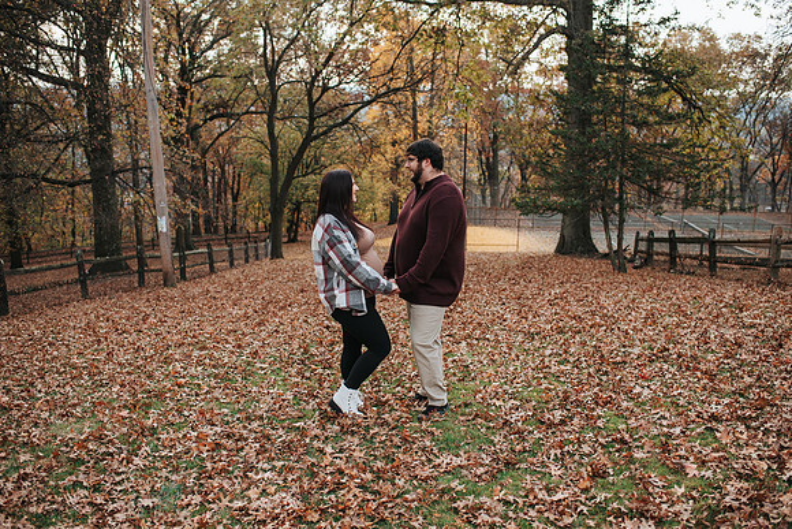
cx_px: 396
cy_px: 264
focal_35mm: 36
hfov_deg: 53.2
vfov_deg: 36.9
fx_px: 791
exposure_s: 1/320
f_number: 2.8
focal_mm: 35
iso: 200
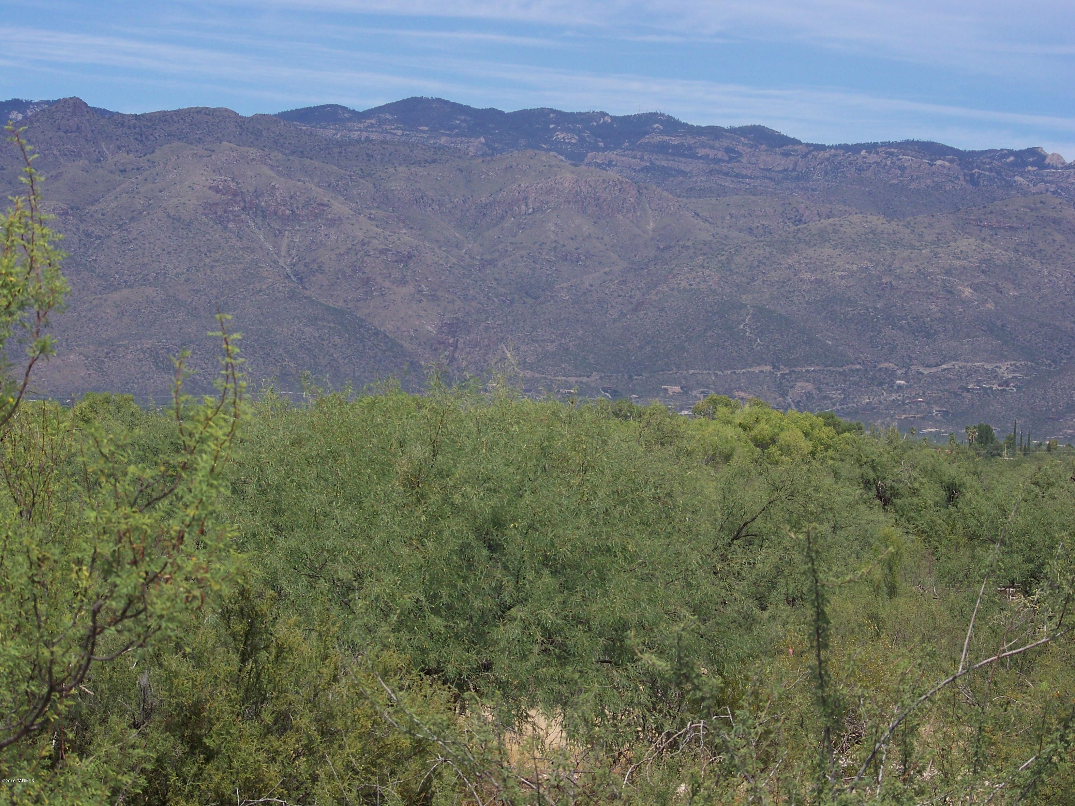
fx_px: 3913
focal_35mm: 126
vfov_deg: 11.8
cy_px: 403
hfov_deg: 15.6
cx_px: 538
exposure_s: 1/500
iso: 64
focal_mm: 21.1
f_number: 4.5
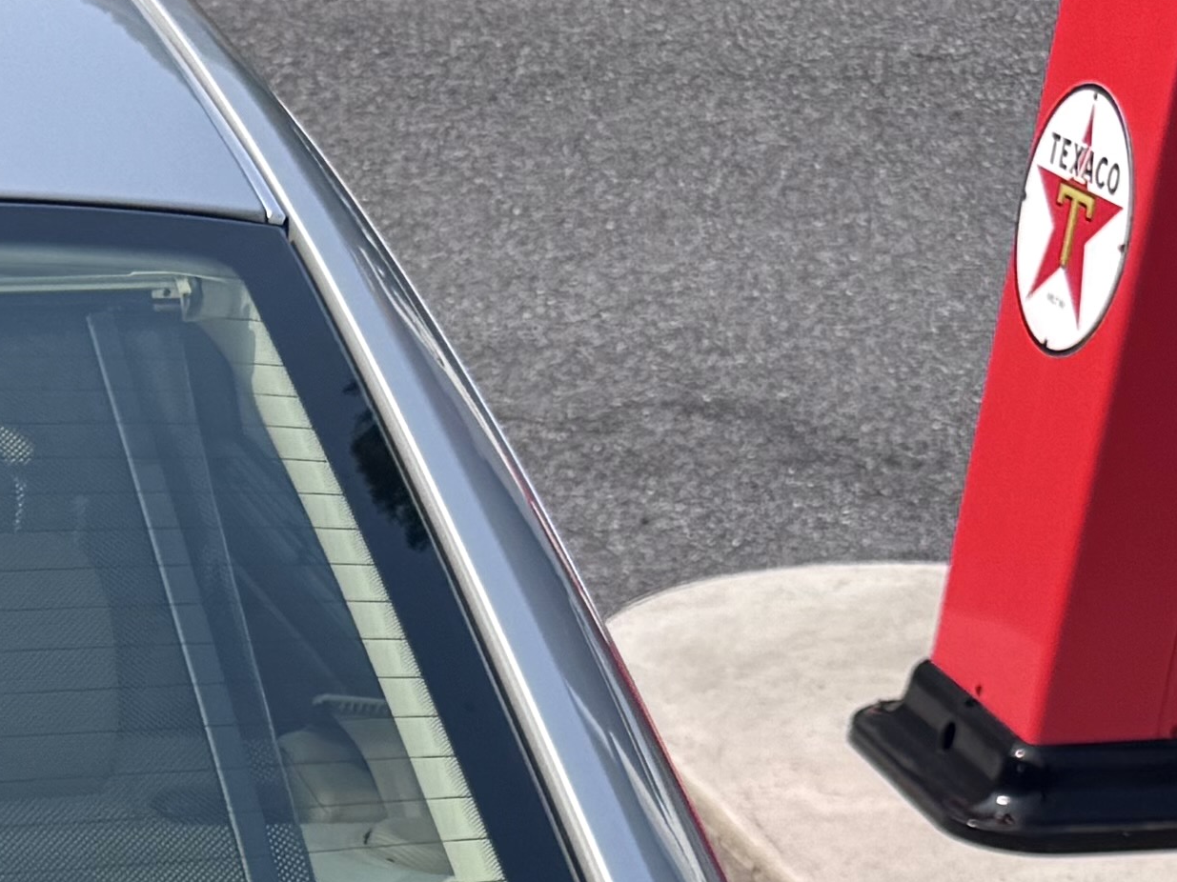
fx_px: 3774
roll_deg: +2.8
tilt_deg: -32.6
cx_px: -660
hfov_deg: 16.0
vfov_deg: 12.0
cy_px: 1691
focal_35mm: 111
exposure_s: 1/4950
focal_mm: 6.76
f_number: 1.78
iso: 80
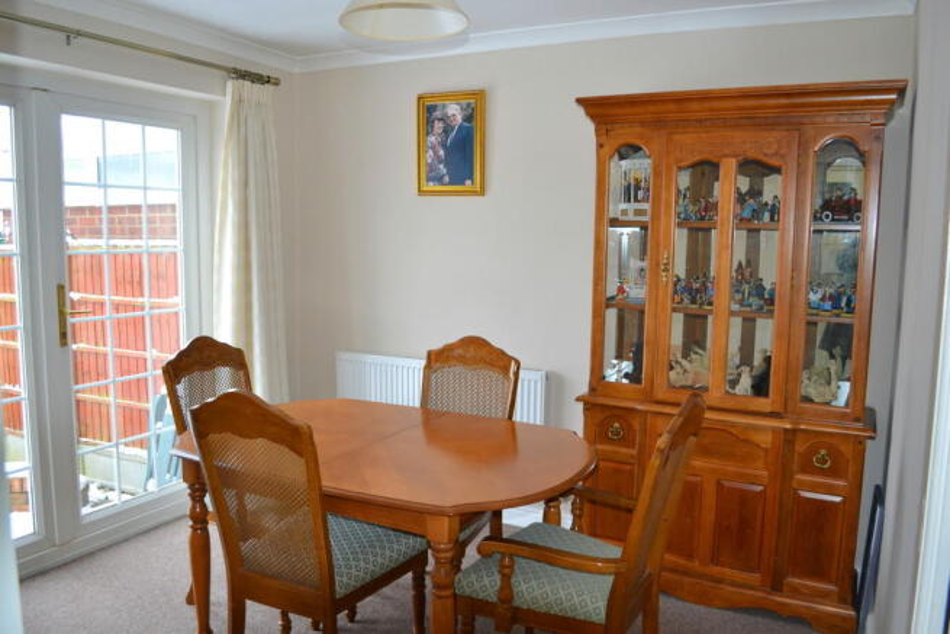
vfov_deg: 48.0
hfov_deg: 67.4
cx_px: 475
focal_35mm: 27
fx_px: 713
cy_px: 317
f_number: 3.5
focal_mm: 18
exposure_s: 1/60
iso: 720
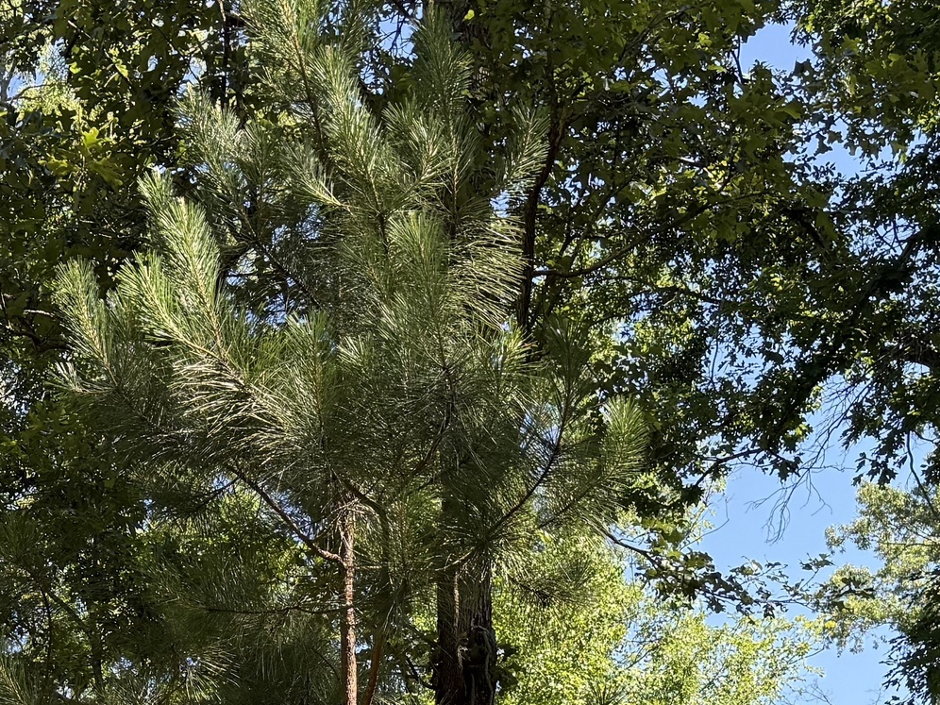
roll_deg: +0.6
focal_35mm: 74
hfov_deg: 25.9
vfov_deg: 17.9
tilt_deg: +9.4
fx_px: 2009
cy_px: 1034
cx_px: 191
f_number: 1.78
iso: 100
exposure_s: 1/920
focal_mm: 6.76
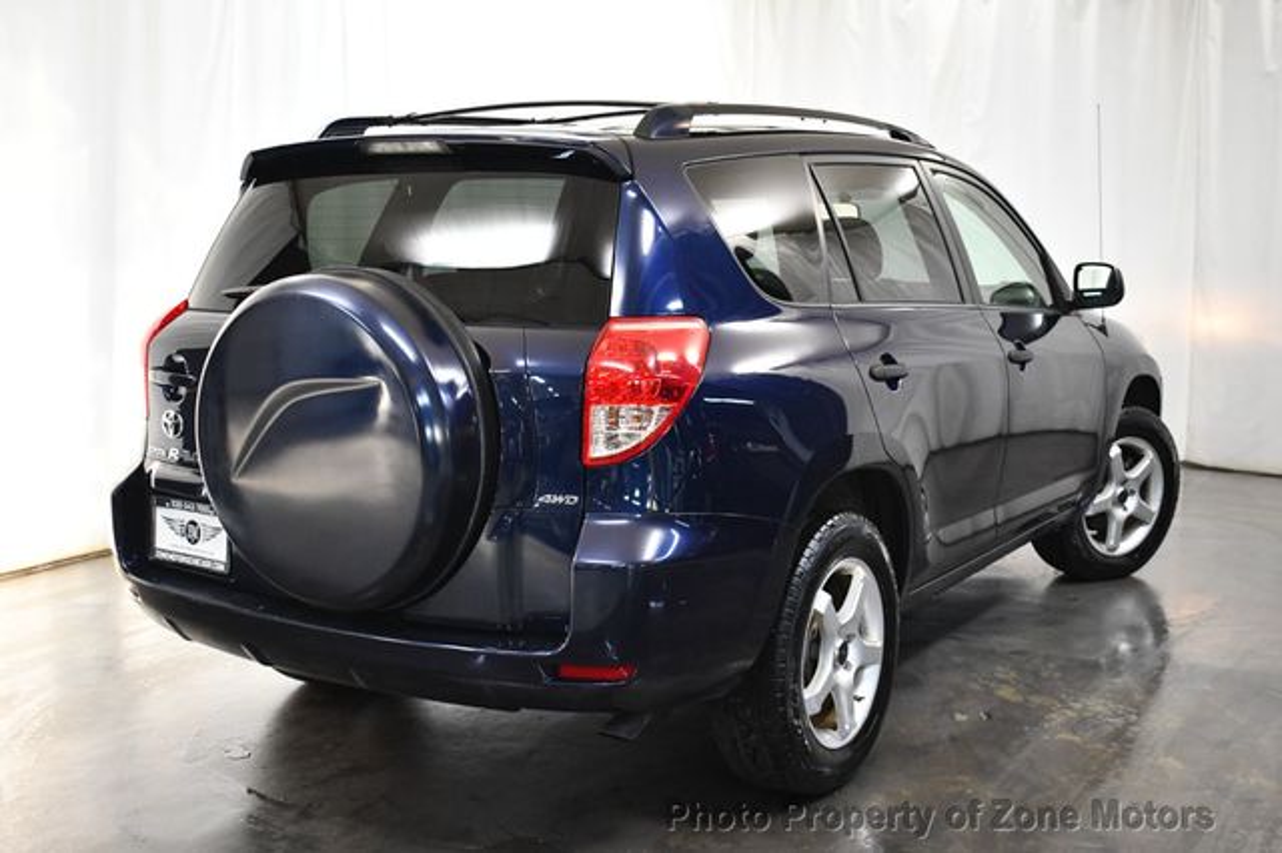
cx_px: 641
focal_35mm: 43
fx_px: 1530
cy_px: 426
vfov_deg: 31.2
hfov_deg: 45.5
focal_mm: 29
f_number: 4.2
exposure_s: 1/125
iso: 1800
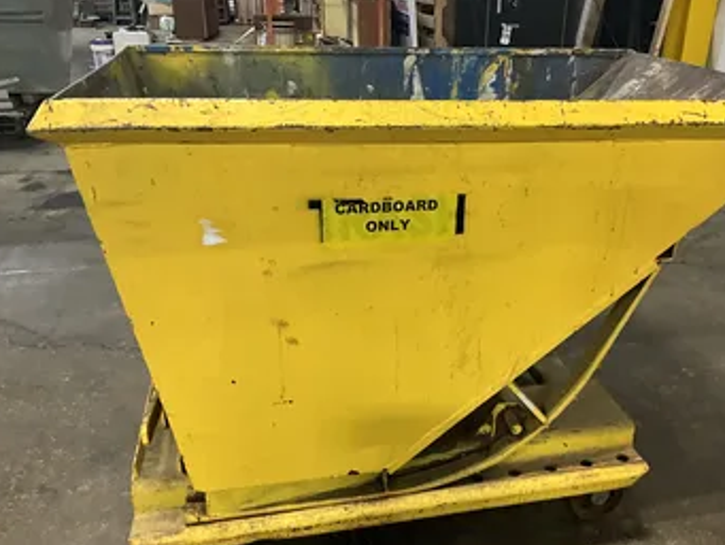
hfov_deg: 53.7
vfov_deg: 41.7
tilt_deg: -27.7
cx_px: 415
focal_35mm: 34
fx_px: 712
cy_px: 313
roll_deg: -1.4
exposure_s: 1/48
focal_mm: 3
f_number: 1.8
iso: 320
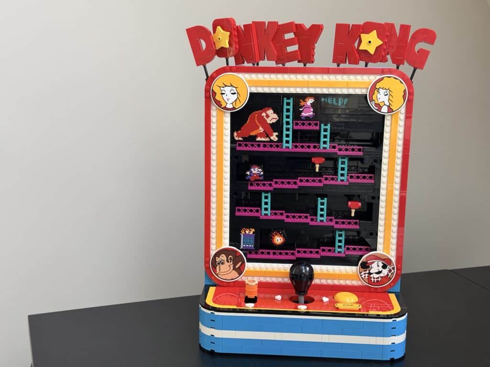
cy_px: 184
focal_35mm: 48
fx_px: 679
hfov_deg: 39.7
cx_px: 245
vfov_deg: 30.3
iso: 200
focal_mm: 6.76
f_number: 1.78
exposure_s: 1/60
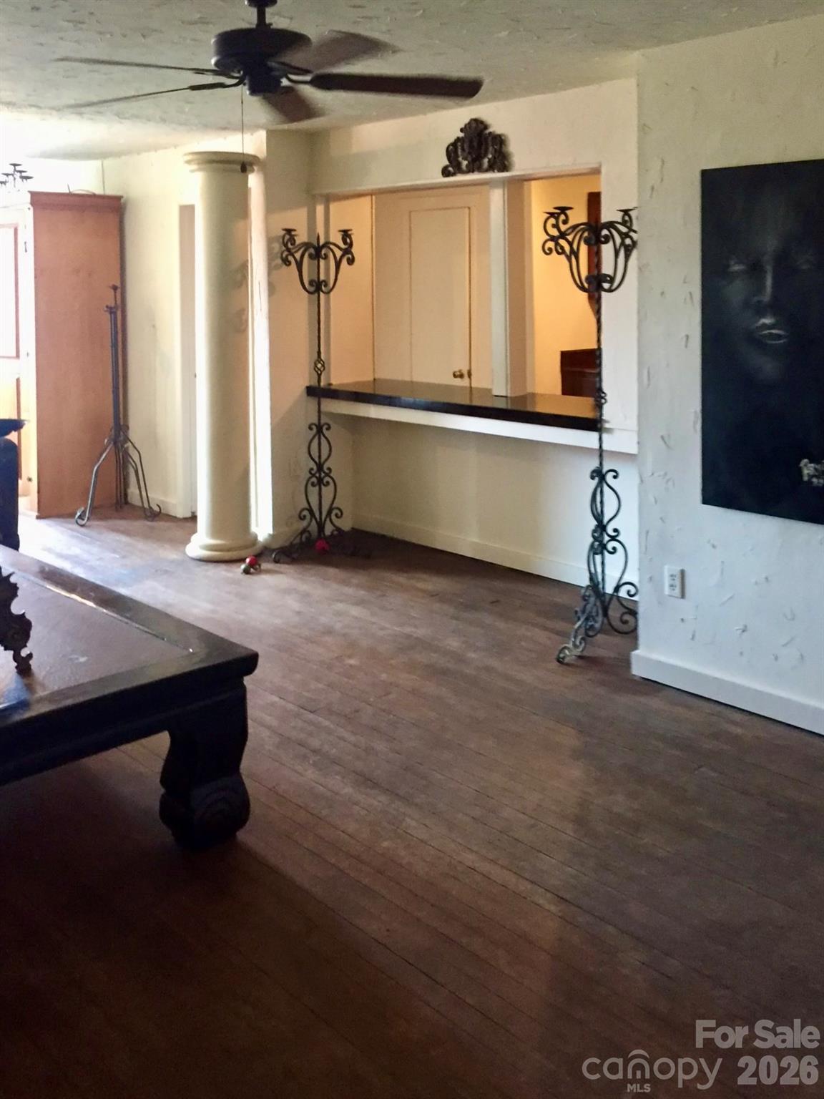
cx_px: 412
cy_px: 550
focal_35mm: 29
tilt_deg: -13.7
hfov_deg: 48.2
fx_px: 920
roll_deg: +1.9
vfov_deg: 61.7
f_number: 2.2
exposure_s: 1/20
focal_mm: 4.15
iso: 250
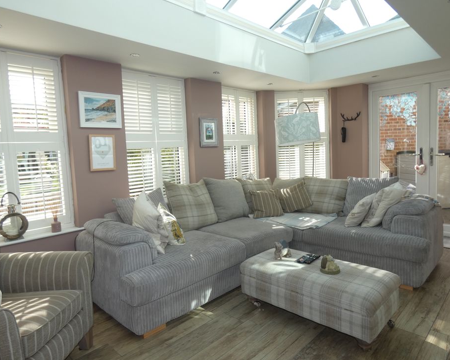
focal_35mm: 22
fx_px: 293
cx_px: 215
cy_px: 174
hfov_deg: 75.0
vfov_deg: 63.1
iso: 80
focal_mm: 3.6
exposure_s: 1/200
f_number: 2.8
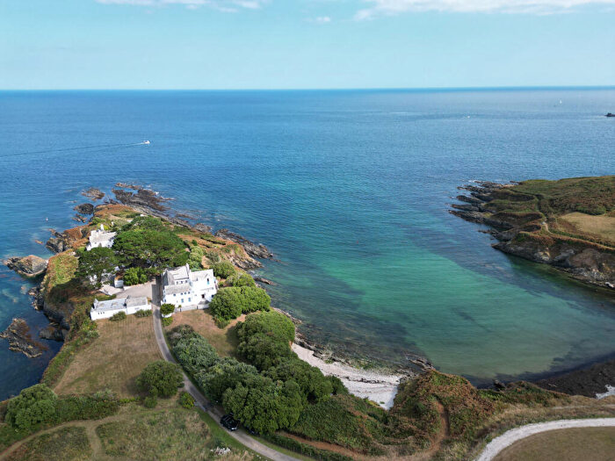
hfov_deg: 71.6
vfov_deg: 56.8
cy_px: 230
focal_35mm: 24
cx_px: 308
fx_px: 426
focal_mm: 6.72
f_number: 1.7
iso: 140
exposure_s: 1/2000
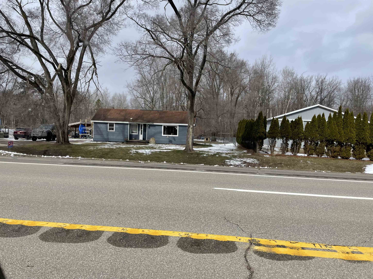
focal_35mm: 26
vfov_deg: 53.1
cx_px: 186
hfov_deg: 67.3
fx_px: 280
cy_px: 140
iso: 32
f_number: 1.6
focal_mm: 4.2
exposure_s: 1/4292
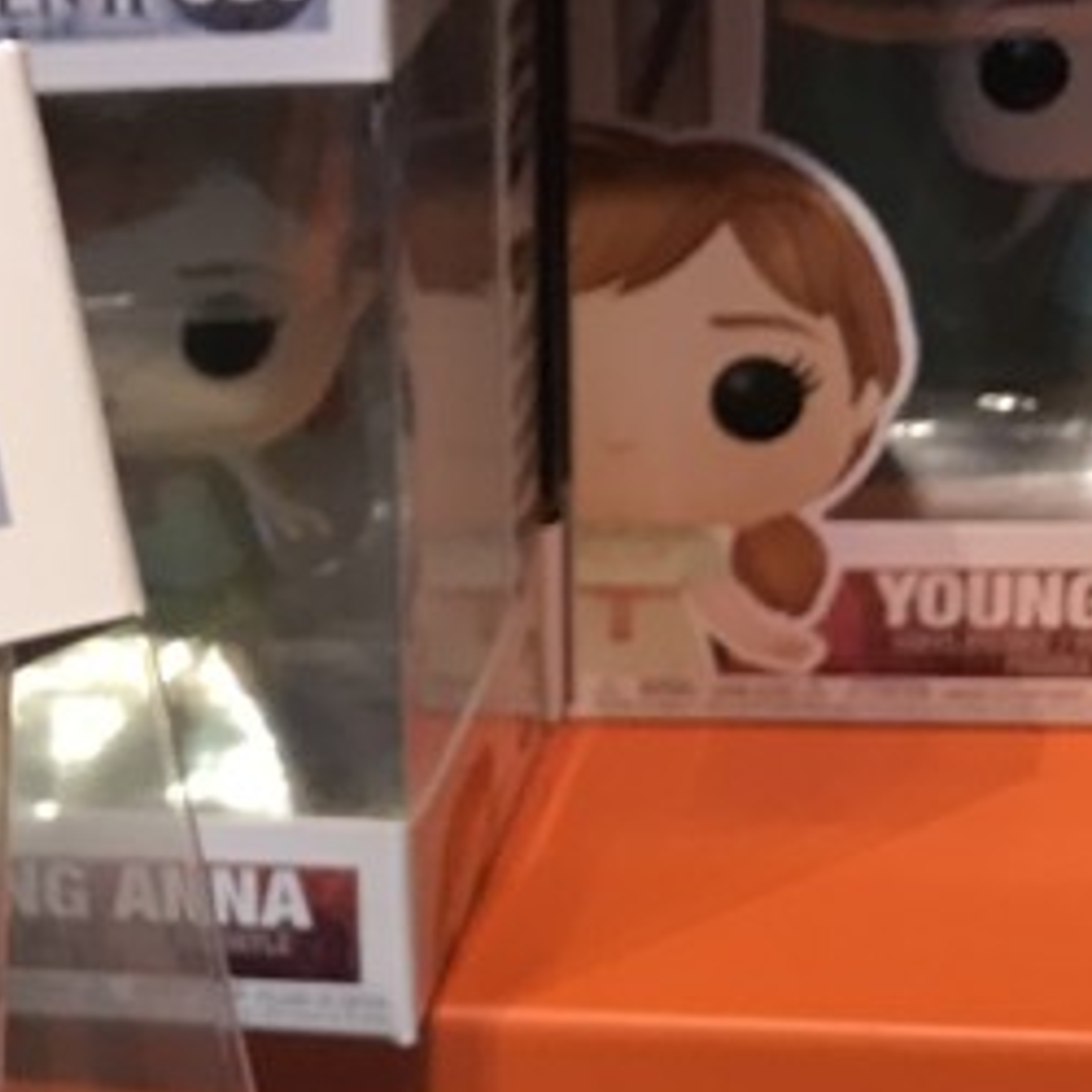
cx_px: -703
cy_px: 1389
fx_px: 4247
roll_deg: +12.3
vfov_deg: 14.1
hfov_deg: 13.5
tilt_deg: -31.1
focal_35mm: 119
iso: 32
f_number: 1.8
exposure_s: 1/24
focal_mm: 3.99
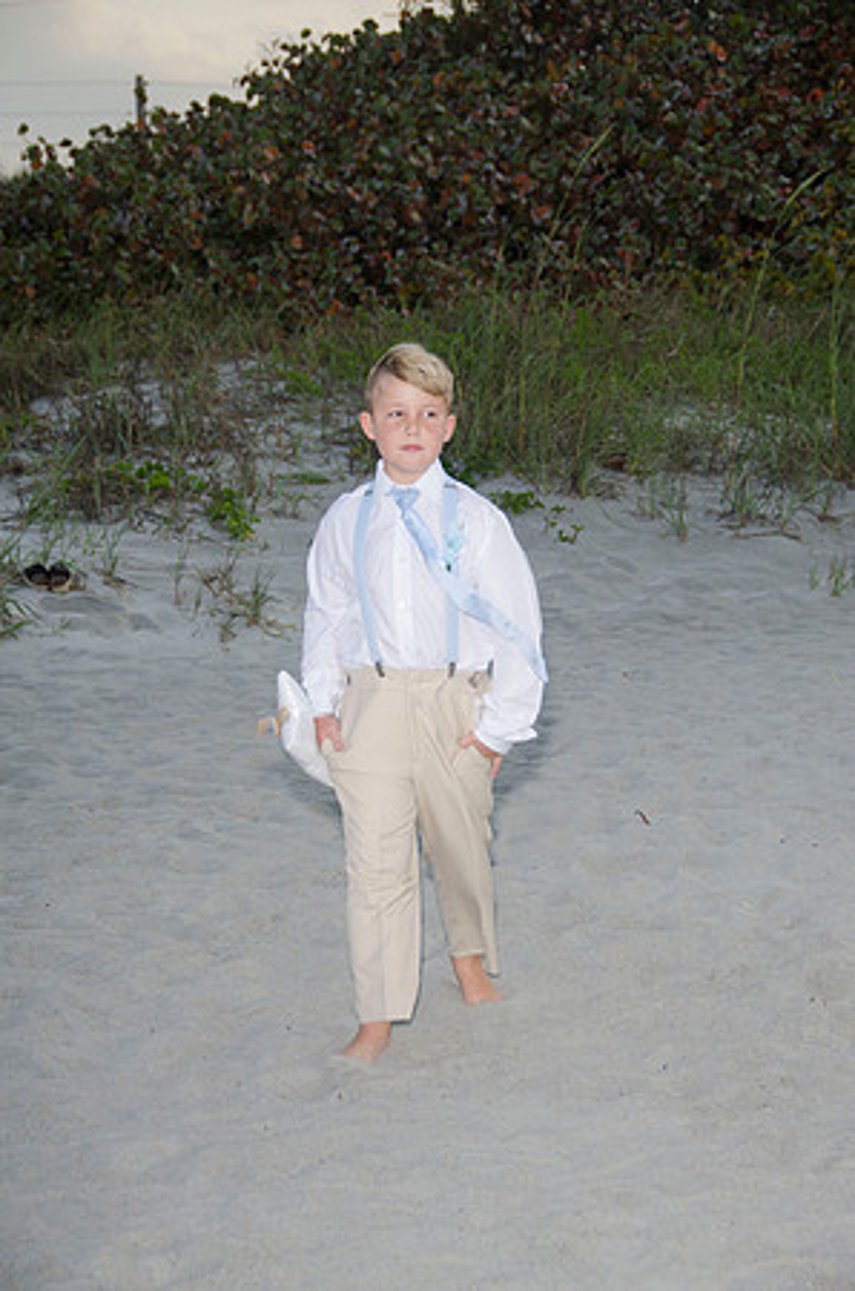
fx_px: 3328
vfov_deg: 22.0
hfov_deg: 14.6
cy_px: 646
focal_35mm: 93
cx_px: 428
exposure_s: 1/250
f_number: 5.6
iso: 100
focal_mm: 62
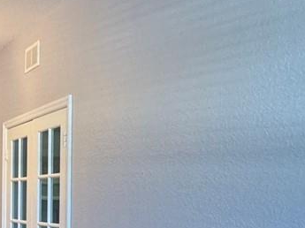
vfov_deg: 22.1
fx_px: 572
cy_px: 199
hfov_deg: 23.4
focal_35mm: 65
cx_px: -161
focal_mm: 2.22
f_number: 2.2
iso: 250
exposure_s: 1/60
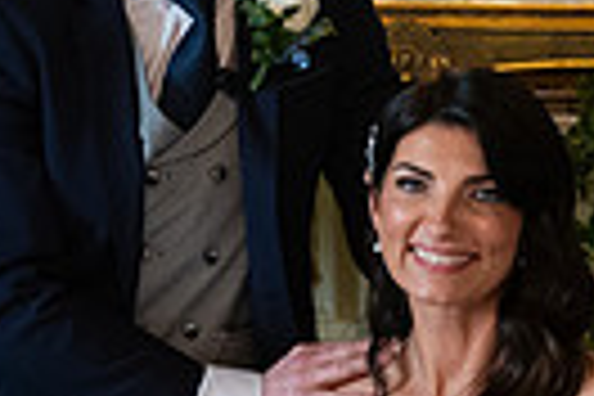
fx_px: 3250
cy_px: 223
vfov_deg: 7.0
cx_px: 441
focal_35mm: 197
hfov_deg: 10.4
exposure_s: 1/160
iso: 1000
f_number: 3.5
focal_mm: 45
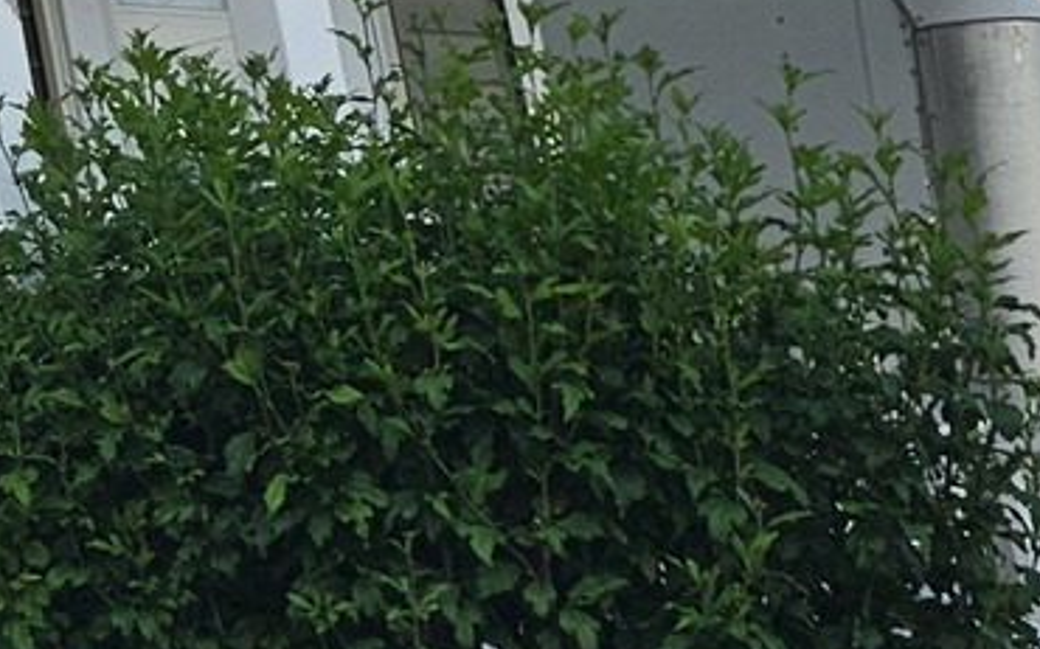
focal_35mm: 152
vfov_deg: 8.4
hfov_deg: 11.7
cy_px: -399
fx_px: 4307
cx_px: -1330
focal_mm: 6.3
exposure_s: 1/682
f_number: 1.7
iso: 10
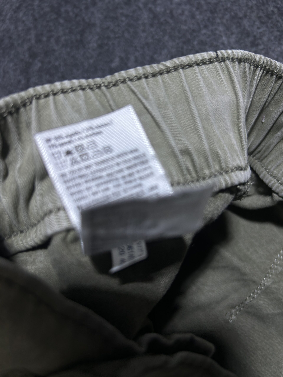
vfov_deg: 67.3
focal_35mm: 26
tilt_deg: -47.3
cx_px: 142
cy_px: 188
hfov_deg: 53.1
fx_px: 283
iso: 40
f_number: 1.5
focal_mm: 5.7
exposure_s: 1/100
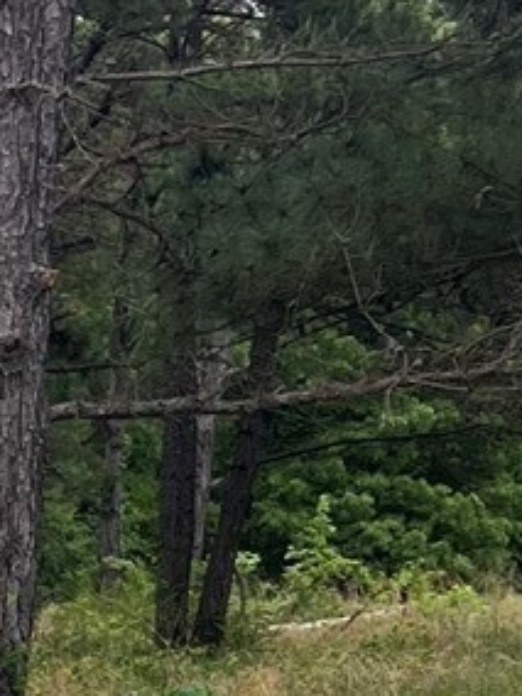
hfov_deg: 7.9
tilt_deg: -10.3
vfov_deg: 10.8
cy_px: 1088
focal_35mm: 176
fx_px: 3539
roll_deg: -2.3
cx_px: -632
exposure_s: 1/758
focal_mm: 5.7
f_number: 1.5
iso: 50
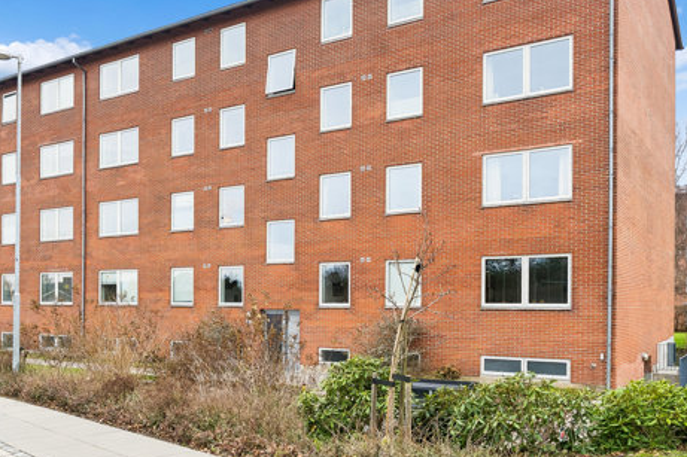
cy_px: 231
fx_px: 636
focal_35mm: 33
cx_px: 307
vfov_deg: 39.6
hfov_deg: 56.6
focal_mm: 19.2
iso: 1000
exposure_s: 1/80
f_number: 6.3
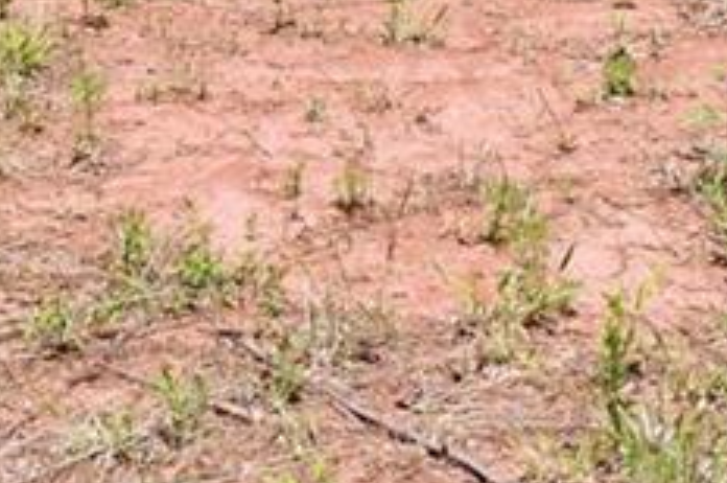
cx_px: 473
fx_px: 3206
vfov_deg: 8.1
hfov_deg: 12.9
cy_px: -574
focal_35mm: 159
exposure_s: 1/250
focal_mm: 18
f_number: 8
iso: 180
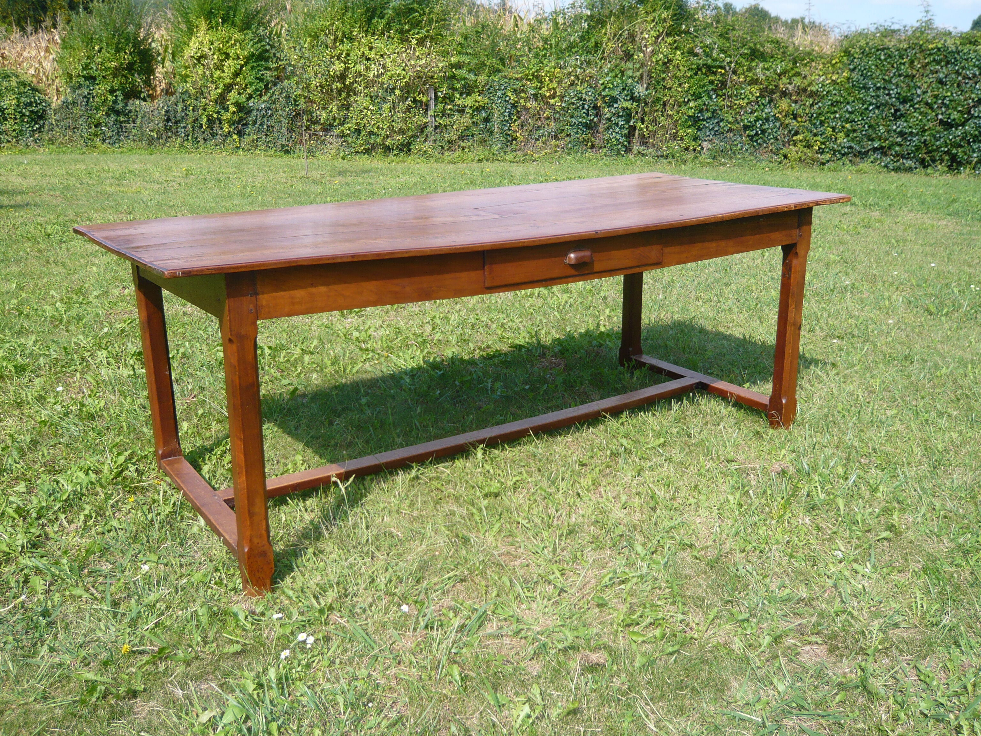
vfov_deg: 41.8
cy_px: 368
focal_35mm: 34
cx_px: 490
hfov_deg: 54.0
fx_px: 964
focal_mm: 5.5
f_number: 3.1
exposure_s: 1/640
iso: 100
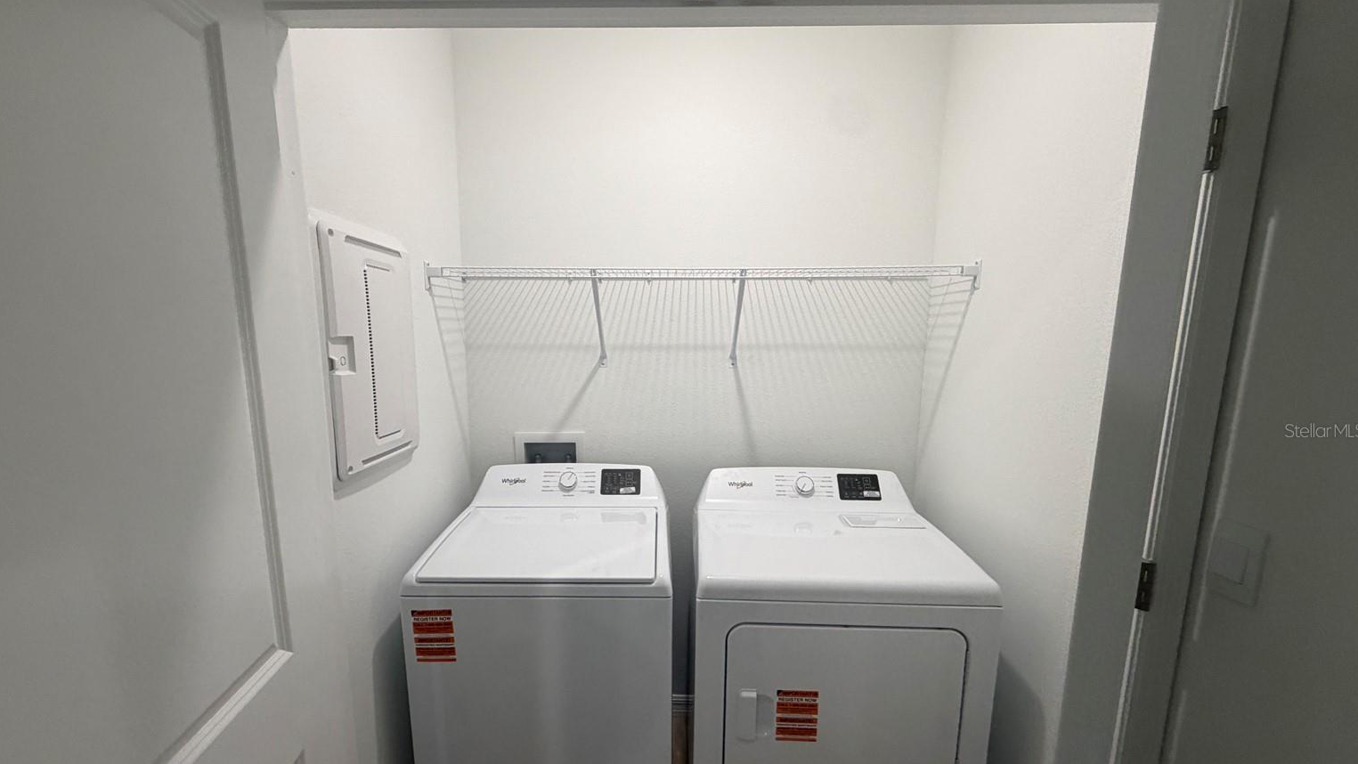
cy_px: 430
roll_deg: -1.8
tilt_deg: -9.3
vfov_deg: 66.8
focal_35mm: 16
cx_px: 656
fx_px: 576
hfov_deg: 99.3
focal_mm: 2.22
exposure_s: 1/120
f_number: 2.2
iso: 250
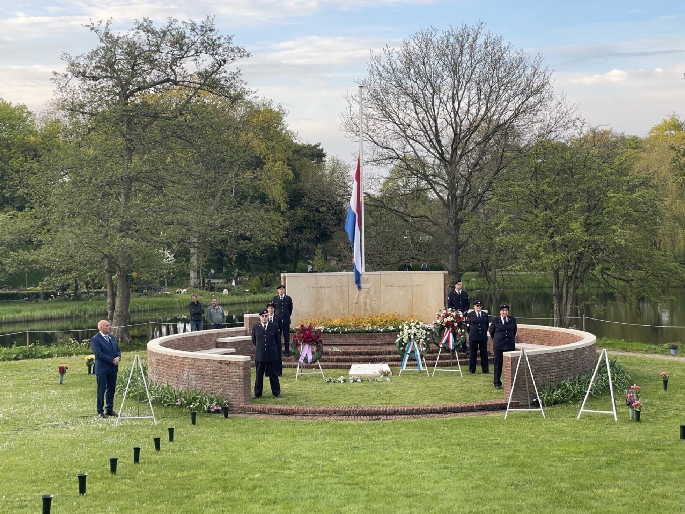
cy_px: 259
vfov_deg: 27.5
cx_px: 343
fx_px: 1049
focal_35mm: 53
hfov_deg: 36.2
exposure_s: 1/120
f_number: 2
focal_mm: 6
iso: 25
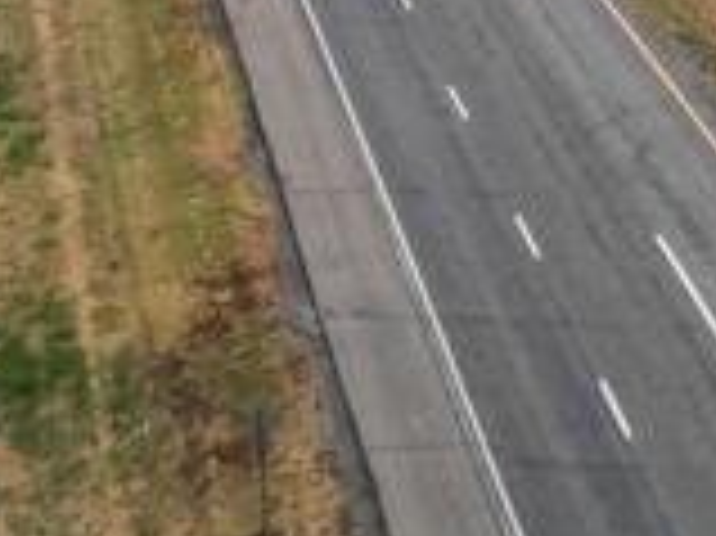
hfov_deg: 12.5
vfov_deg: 8.3
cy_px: -995
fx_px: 3204
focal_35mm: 155
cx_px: -63
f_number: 1.7
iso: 110
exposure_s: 1/4000
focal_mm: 6.72
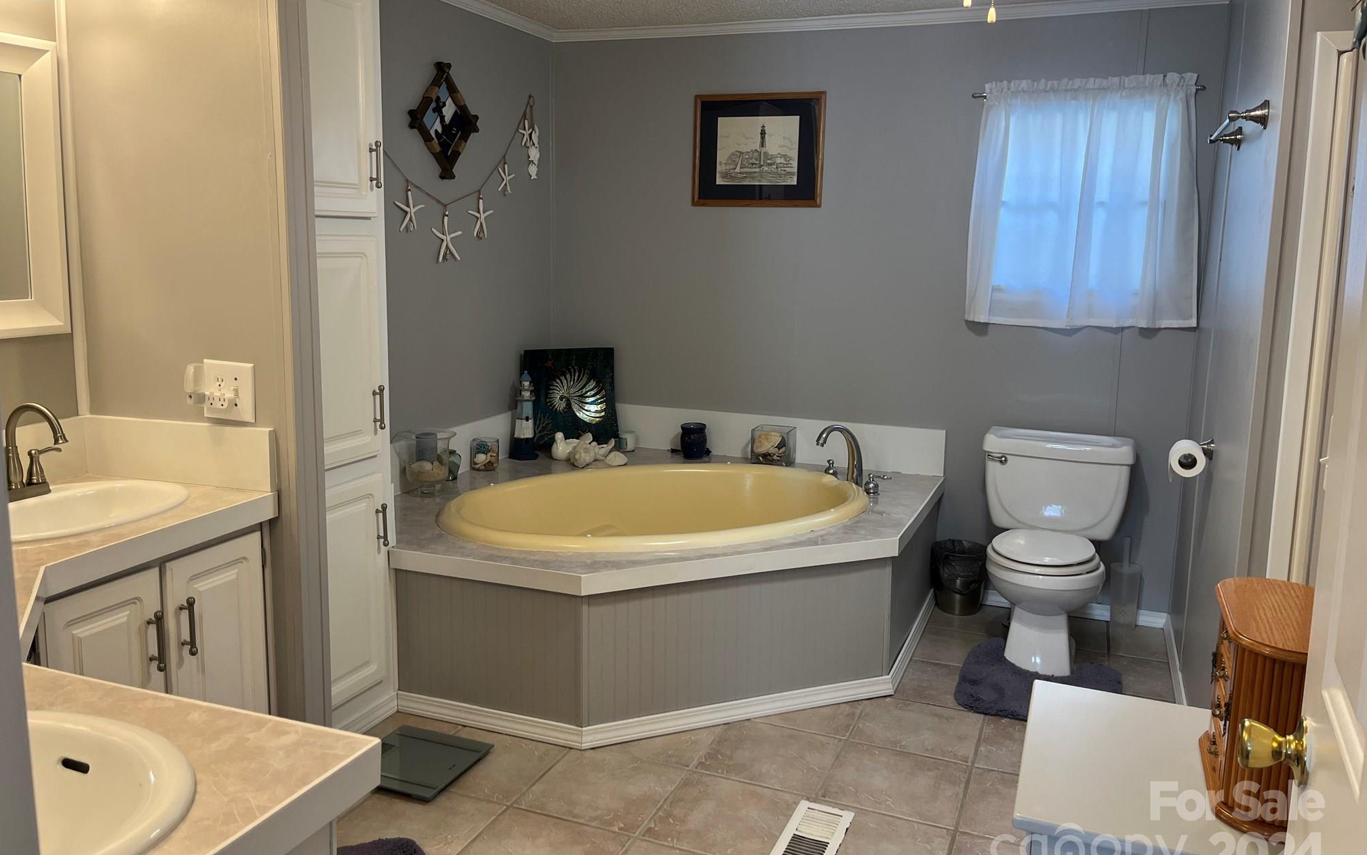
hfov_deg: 66.5
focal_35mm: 28
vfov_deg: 44.5
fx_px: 1043
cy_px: 387
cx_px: 679
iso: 80
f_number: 1.6
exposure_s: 1/60
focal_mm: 5.1
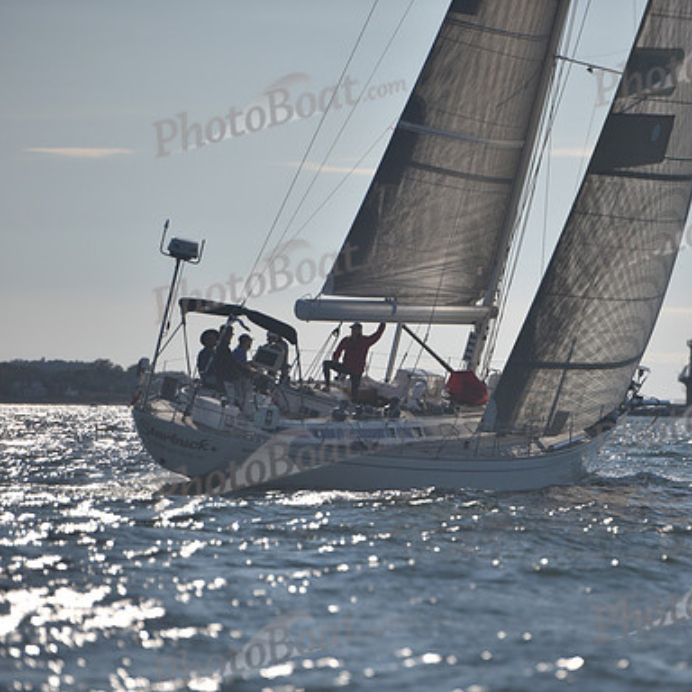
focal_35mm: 257
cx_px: 501
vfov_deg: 6.8
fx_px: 5813
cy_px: 345
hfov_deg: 6.8
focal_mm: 200
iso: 250
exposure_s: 1/6400
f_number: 3.2
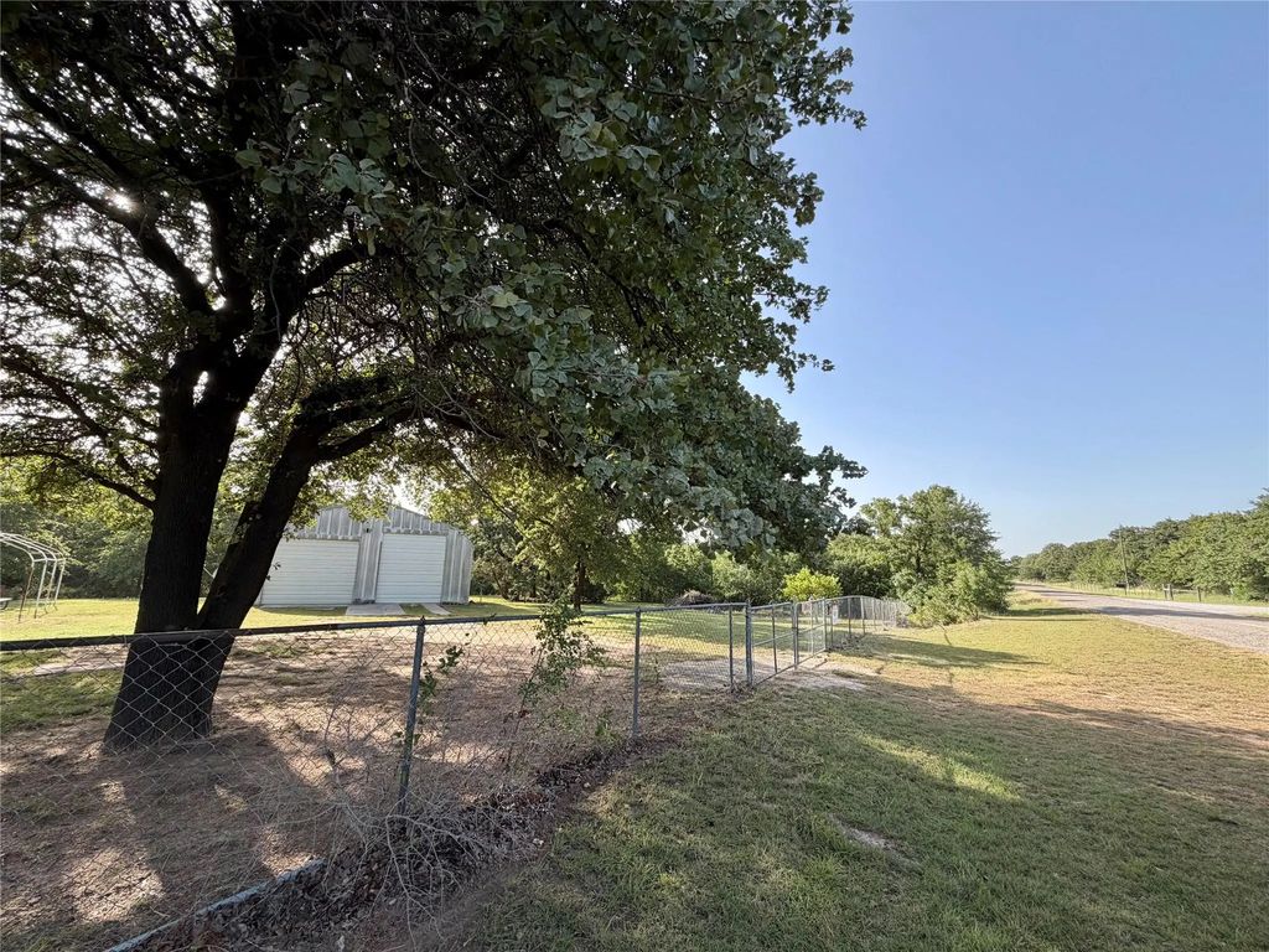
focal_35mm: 14
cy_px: 476
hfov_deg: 102.1
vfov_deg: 85.7
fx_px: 513
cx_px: 634
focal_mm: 2.22
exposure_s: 1/506
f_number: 2.2
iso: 40
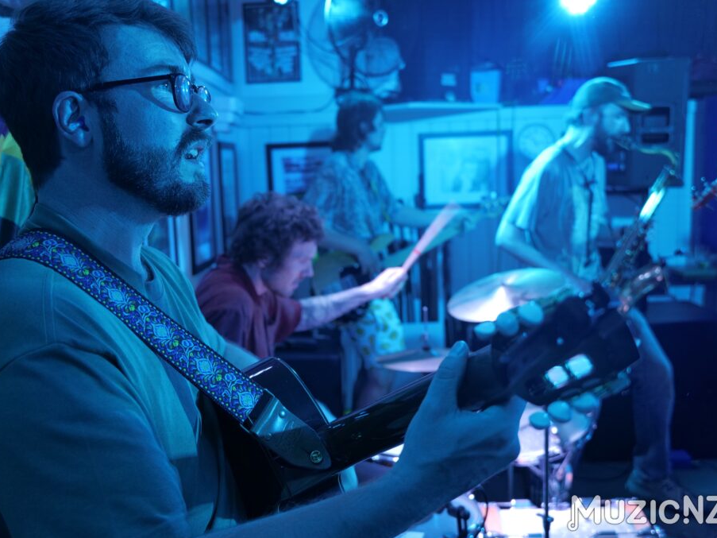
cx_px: 332
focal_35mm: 36
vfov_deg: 39.6
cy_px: 271
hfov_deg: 51.3
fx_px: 746
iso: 1250
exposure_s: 1/60
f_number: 4.4
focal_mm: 33
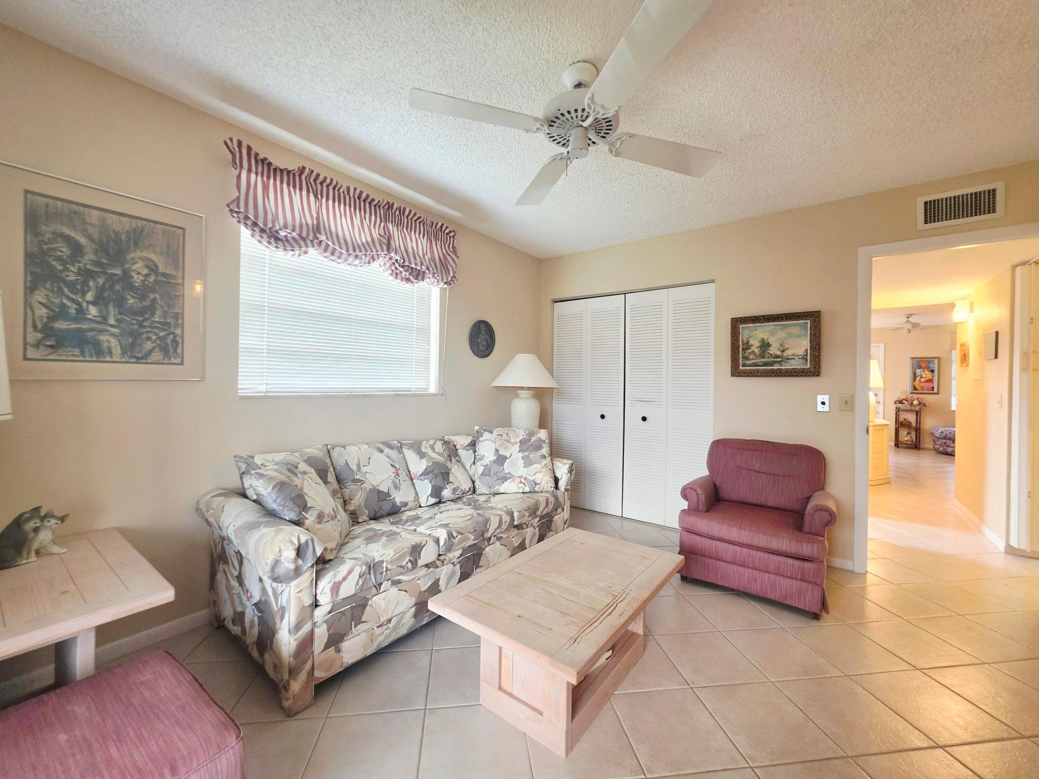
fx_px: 390
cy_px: 390
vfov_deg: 89.9
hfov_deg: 106.2
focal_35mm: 13
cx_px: 520
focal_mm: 2.2
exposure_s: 1/60.2
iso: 160
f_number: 1.9
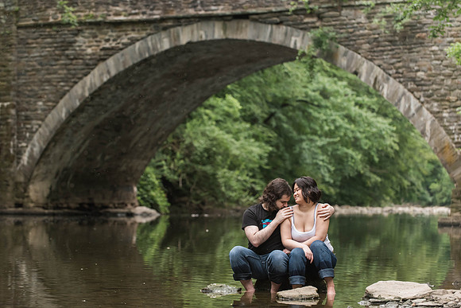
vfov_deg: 12.2
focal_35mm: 112
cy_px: 152
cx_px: 231
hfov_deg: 18.2
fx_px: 1438
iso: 1600
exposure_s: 1/250
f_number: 4
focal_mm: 110
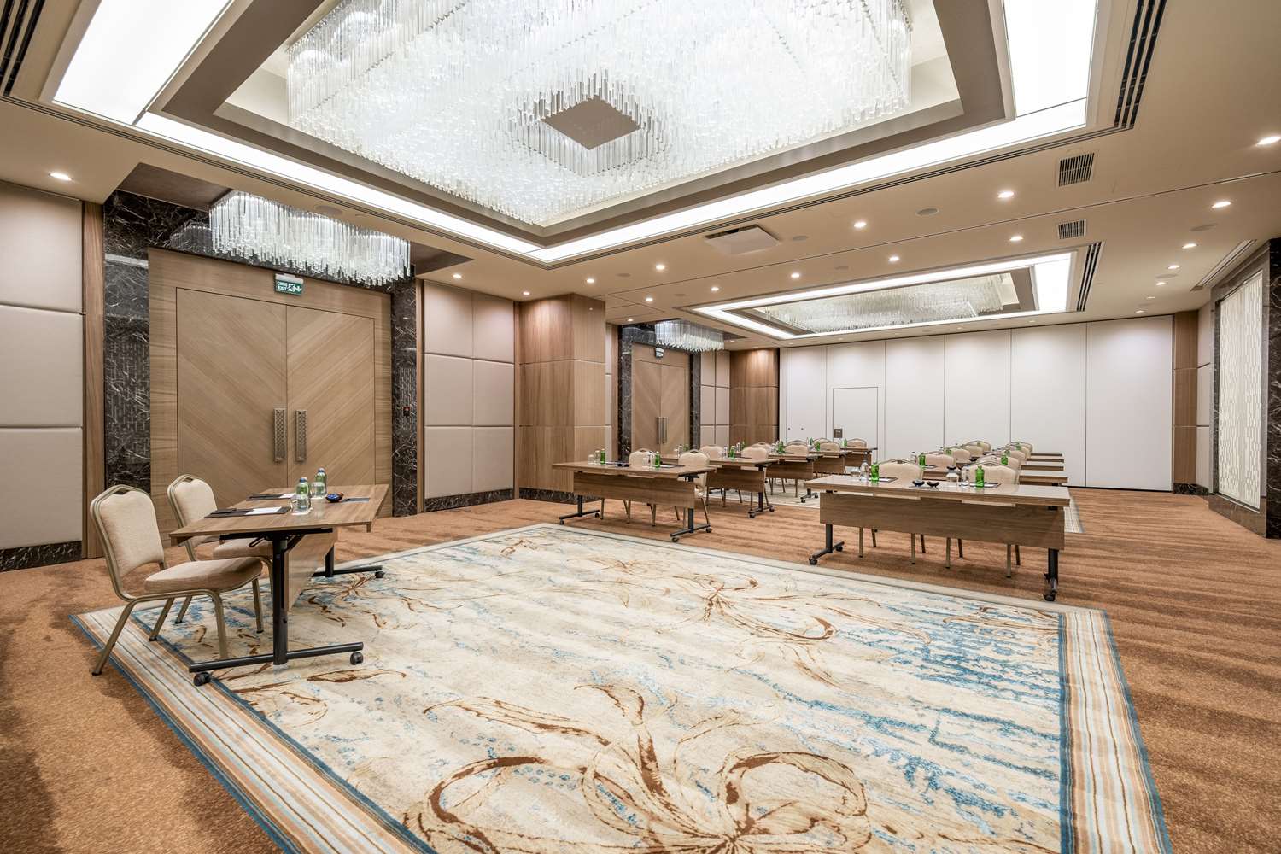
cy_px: 427
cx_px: 640
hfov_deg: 100.4
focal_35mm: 15
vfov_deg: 77.3
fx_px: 534
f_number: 5.6
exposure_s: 1/3
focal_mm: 9.9
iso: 160
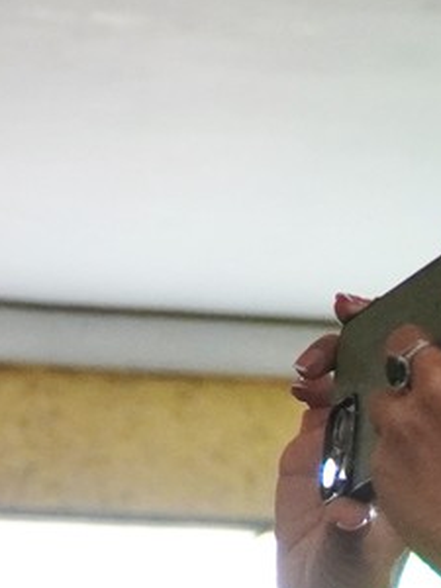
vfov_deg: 5.6
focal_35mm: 346
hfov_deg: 4.2
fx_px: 5877
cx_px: 1045
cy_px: 1200
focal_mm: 36
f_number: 4
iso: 1250
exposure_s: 1/160
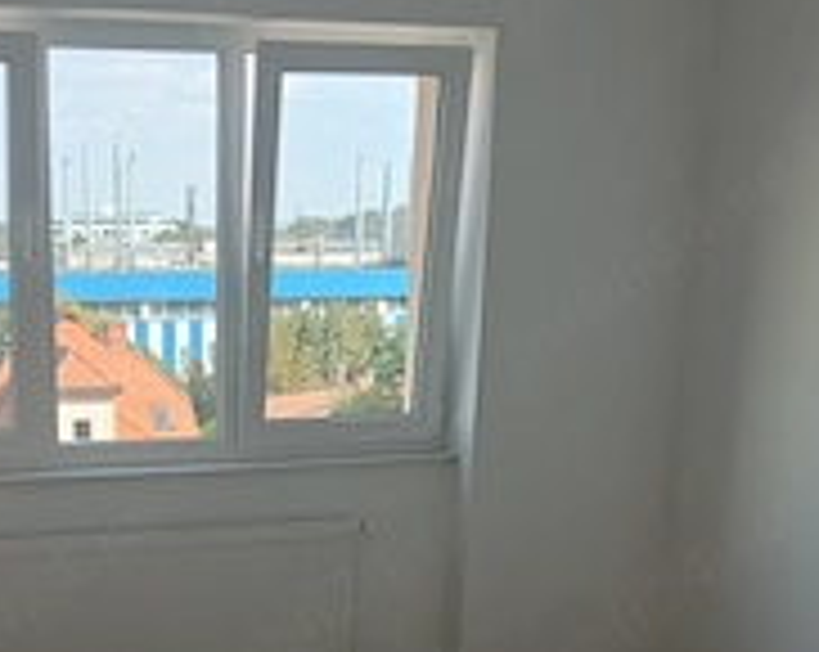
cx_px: 171
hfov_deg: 31.7
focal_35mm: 58
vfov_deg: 24.7
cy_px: 683
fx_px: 1404
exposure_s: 1/100
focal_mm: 3.98
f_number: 1.8
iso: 100
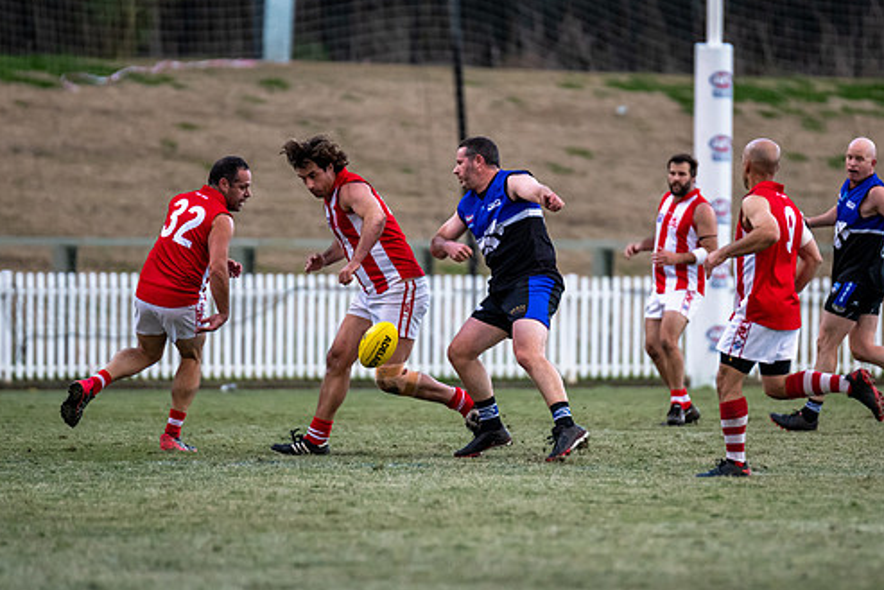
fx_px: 11937
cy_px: 307
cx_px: 524
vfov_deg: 2.8
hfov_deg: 4.2
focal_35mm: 486
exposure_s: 1/1250
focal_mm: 300
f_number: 2.8
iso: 1800
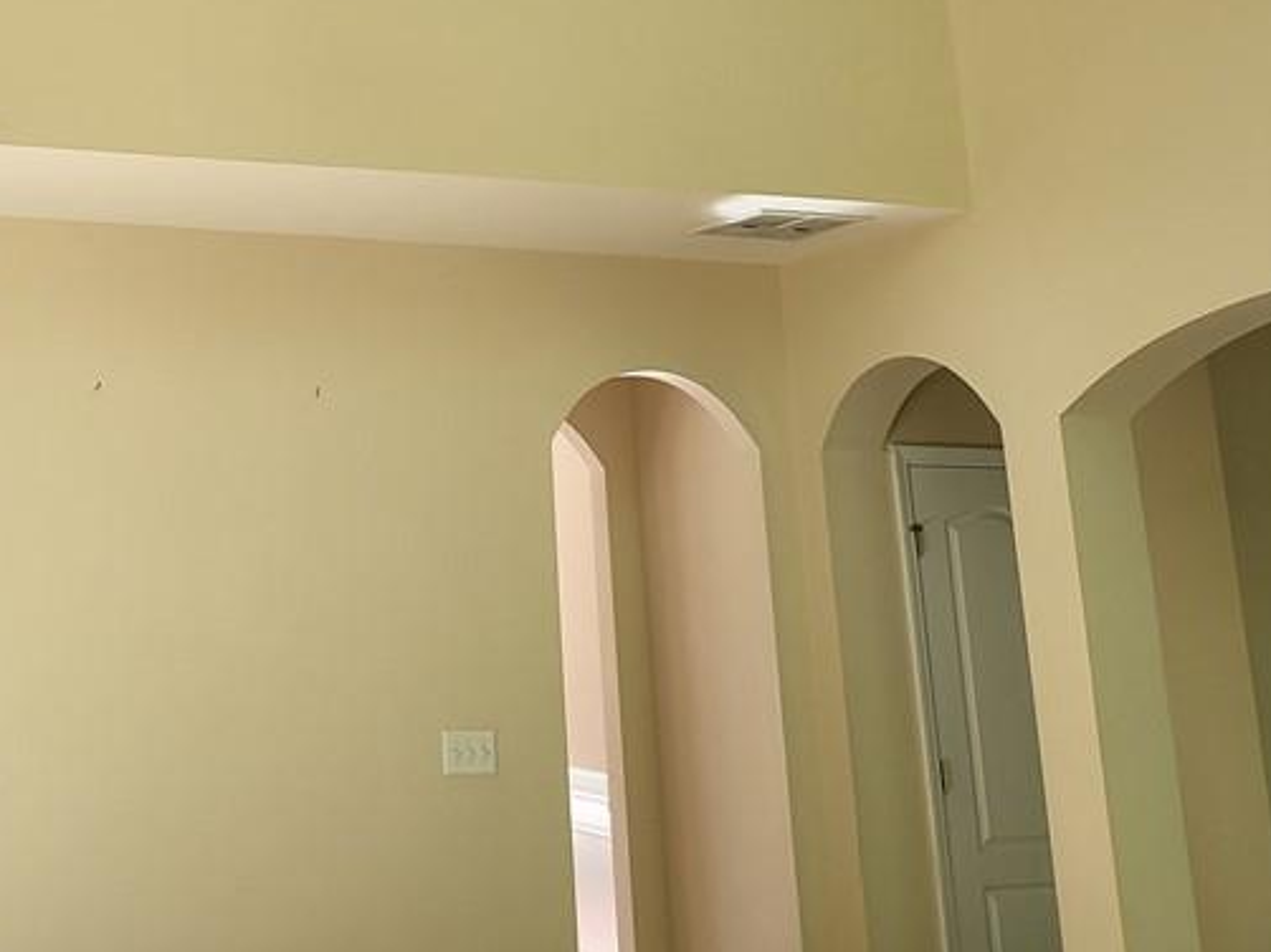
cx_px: 215
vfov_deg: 28.3
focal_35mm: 49
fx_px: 1798
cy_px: 66
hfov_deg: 37.2
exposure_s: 1/120
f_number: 1.8
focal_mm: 5
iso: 160
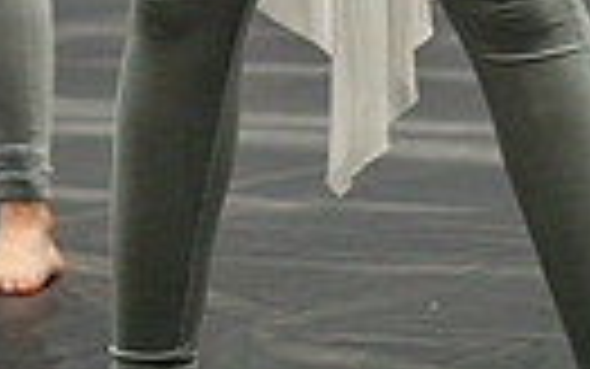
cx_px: 230
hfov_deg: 3.5
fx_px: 9604
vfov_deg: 2.2
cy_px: -634
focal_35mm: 597
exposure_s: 1/500
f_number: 4
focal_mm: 170
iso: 5000
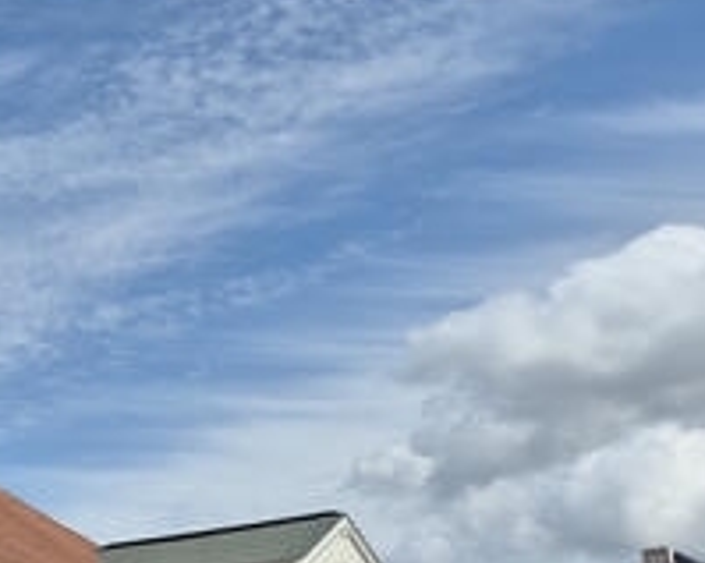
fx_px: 1648
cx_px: -521
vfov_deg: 18.9
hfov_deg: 19.1
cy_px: 565
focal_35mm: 79
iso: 25
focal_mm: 5.4
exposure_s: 1/3296
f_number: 1.8
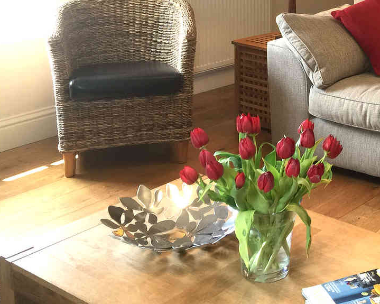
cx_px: 411
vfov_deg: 23.2
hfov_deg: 27.6
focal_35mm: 63
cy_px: -4
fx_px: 708
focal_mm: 4.2
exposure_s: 1/33
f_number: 2.2
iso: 64
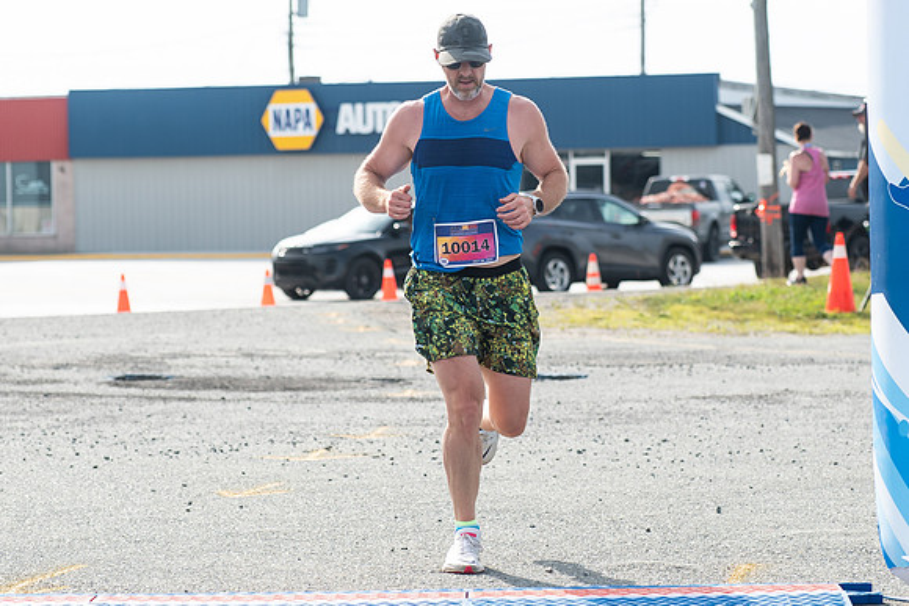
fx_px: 3576
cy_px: 138
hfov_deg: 14.5
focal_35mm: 142
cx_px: 454
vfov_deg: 9.7
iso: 250
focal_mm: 86
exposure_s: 1/1250
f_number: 4.5
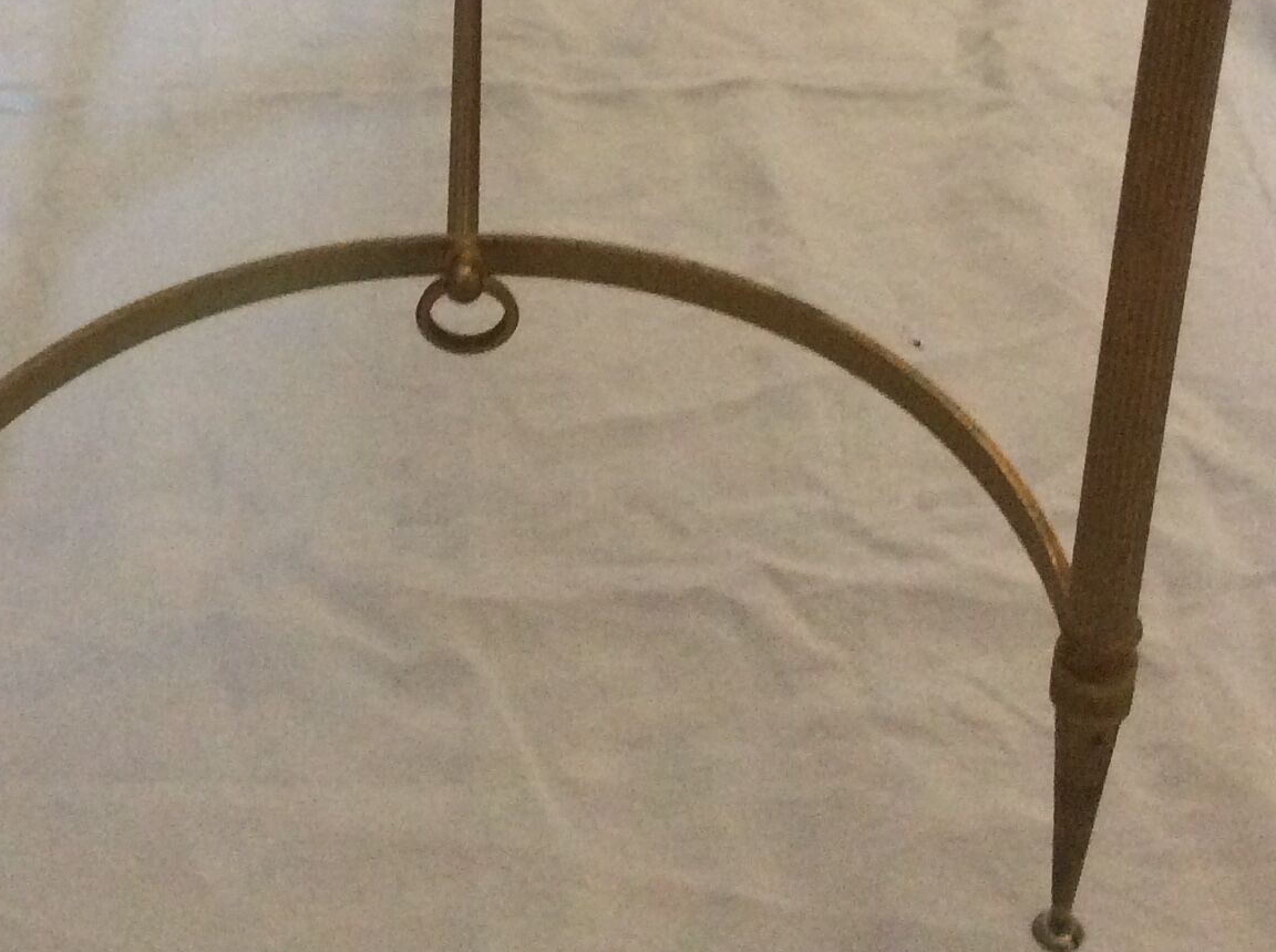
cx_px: 434
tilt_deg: -34.8
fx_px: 2650
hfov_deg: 26.9
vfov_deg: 19.7
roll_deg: +2.7
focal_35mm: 72
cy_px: -20
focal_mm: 3.3
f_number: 2.4
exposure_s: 1/25
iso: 250
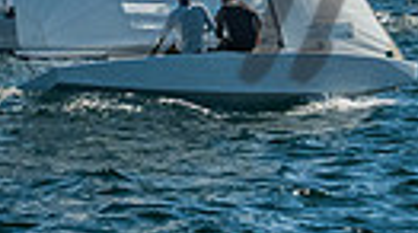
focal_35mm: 485
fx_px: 5364
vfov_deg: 2.5
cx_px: 230
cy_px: -330
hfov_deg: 4.5
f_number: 10
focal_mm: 63
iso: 400
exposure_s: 1/1000
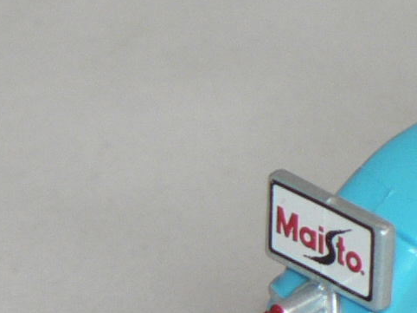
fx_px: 4479
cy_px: 148
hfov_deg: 5.3
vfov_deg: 4.0
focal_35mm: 372
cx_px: 625
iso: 80
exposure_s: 1/60
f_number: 3.2
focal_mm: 11.6
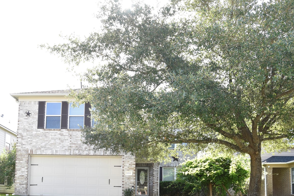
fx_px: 253
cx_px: 115
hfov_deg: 59.7
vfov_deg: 39.5
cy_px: 173
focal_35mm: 31
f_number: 5
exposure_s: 1/100
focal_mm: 17
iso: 100
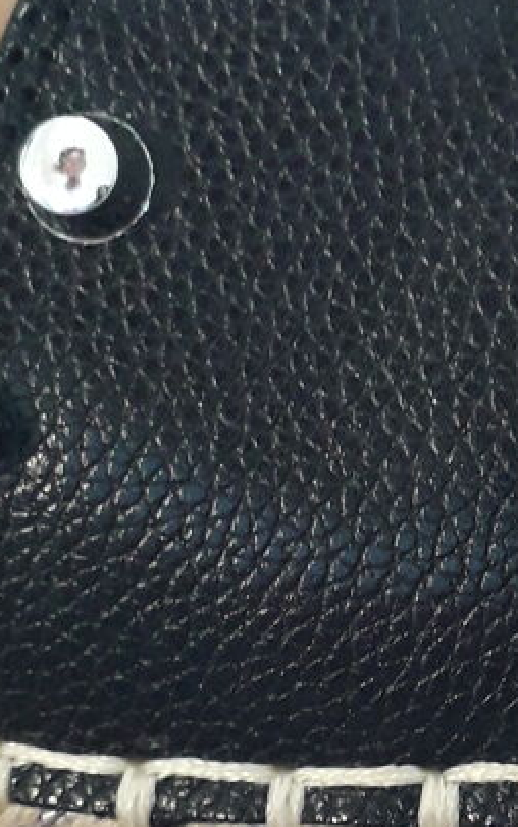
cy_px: 518
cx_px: 744
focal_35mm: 94
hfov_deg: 13.2
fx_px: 2122
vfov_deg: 22.0
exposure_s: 1/33
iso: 200
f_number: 1.9
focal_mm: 3.6
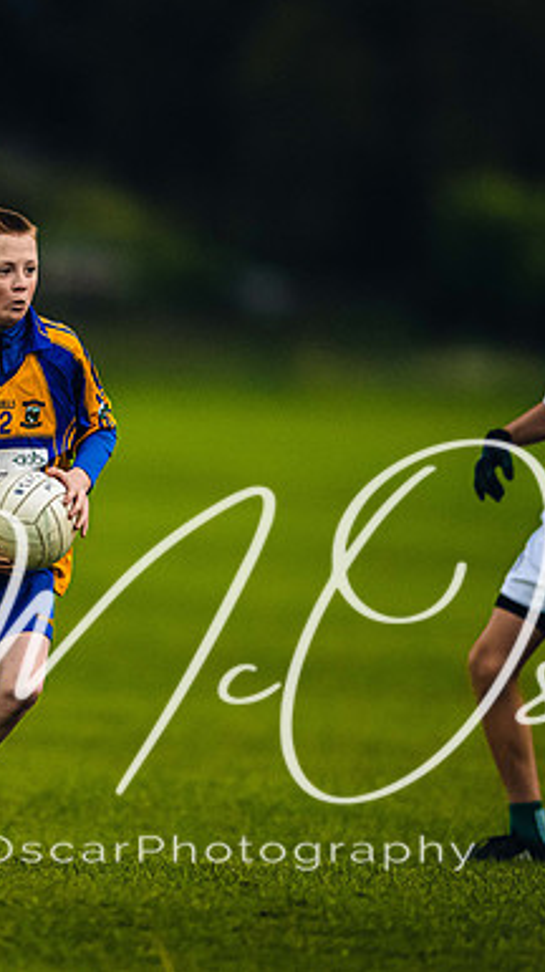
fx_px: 19898
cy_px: 454
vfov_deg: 2.8
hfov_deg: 1.6
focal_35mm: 773
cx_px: -56
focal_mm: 400
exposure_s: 1/640
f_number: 2.8
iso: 3200
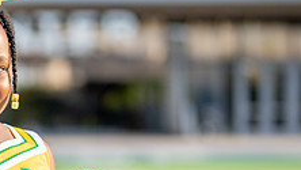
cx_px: -26
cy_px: 198
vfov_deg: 6.7
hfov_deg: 11.8
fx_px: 1429
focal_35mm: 179
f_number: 1.2
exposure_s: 1/2500
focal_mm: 50
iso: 160
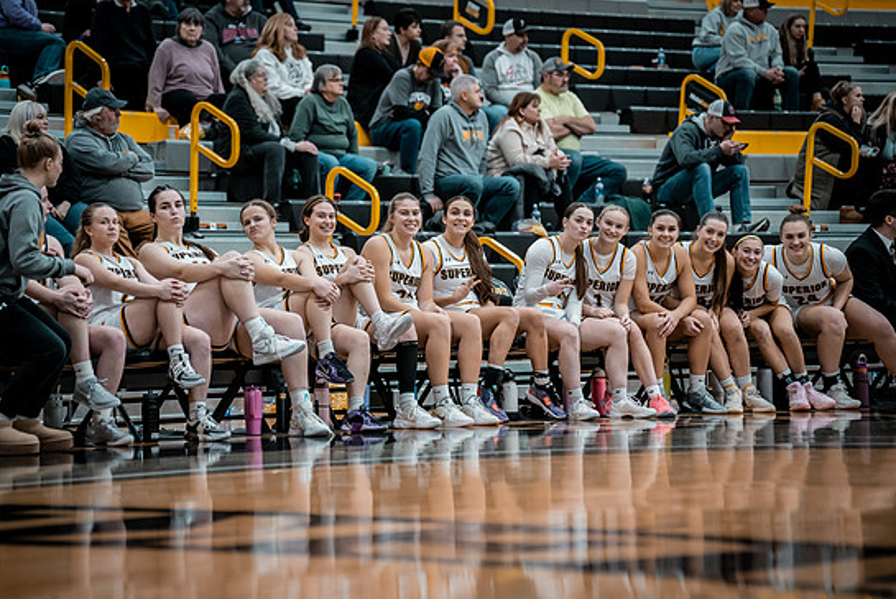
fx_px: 3337
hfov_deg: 15.3
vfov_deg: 10.2
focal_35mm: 134
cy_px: 295
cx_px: 432
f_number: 2.8
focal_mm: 126
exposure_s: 1/640
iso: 1600
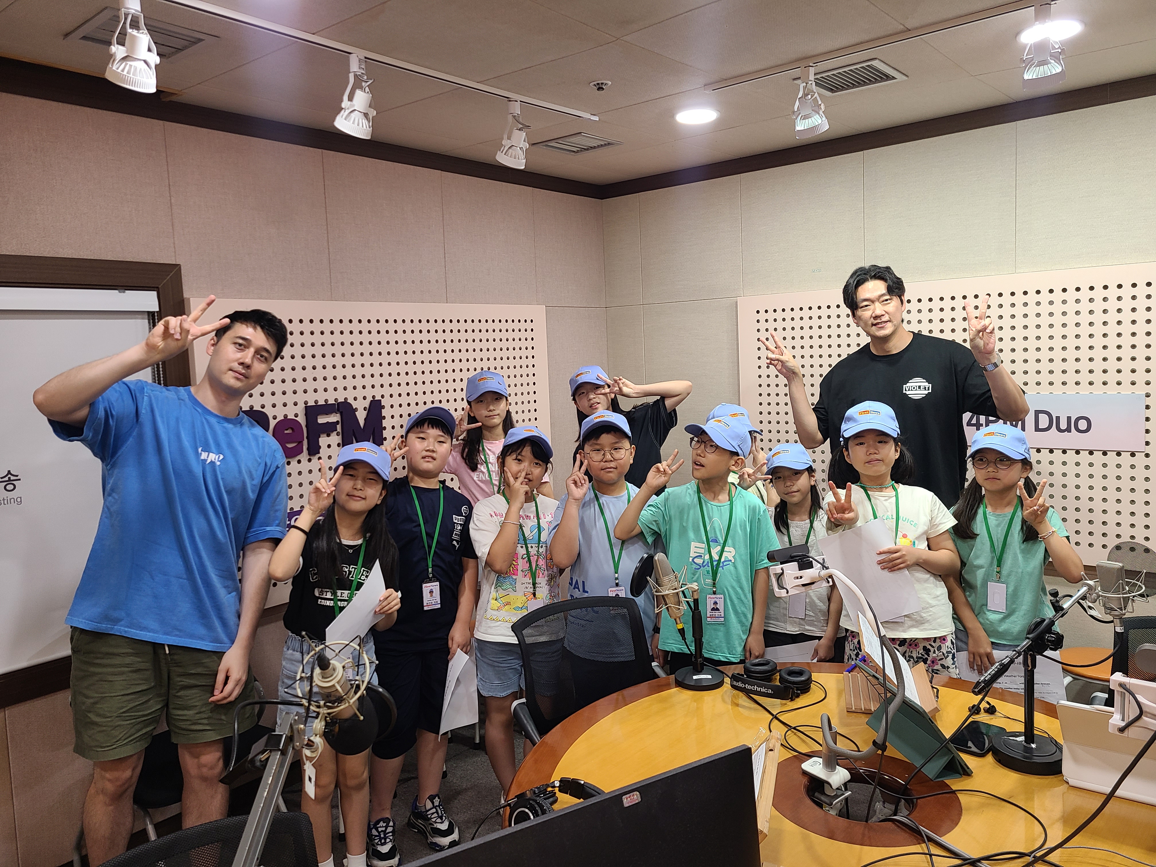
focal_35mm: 26
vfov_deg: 53.1
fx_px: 868
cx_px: 578
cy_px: 434
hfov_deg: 67.3
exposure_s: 1/60
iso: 100
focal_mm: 5.4
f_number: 1.8
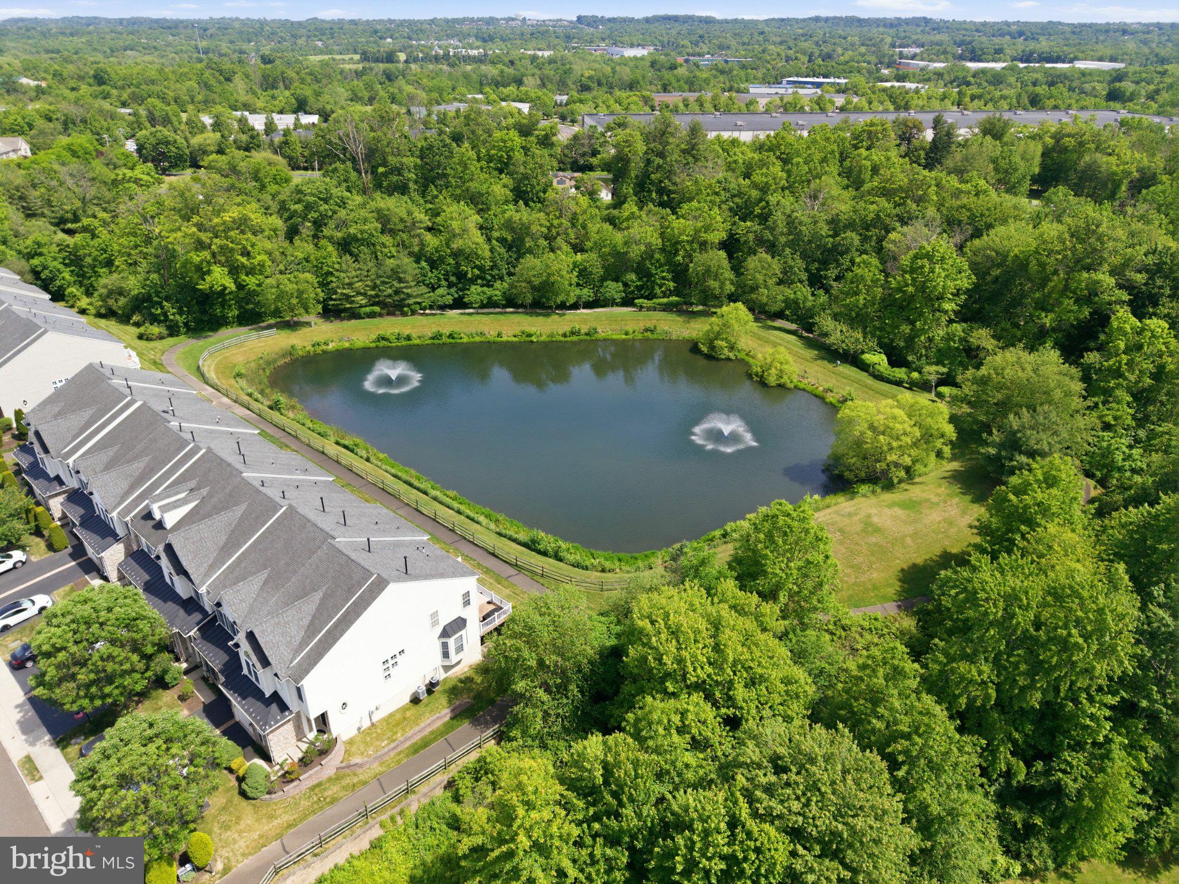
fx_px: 817
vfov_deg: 56.8
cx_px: 590
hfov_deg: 71.6
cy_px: 442
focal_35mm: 24
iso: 180
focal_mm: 8.7
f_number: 1.8
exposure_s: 1/3200
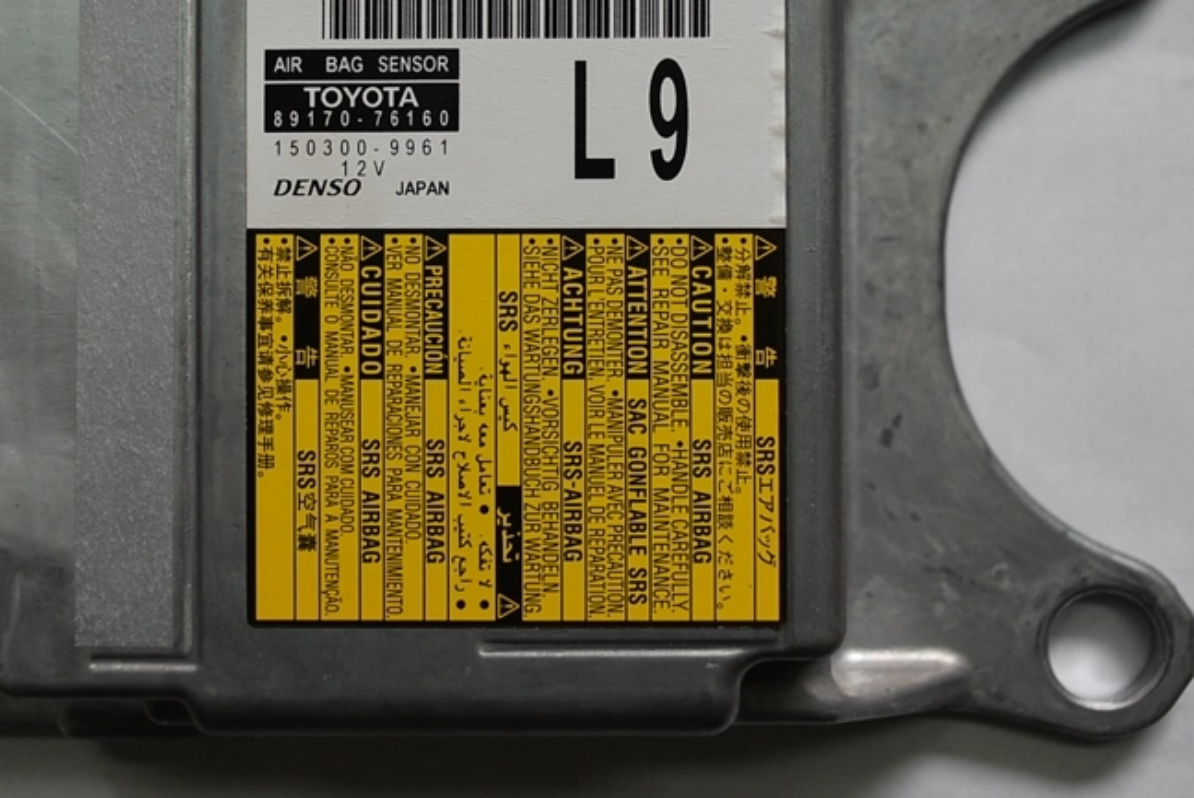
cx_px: 550
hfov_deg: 29.7
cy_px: 255
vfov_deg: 20.0
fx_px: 2249
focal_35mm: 68
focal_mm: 29
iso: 200
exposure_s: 1/80
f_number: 4.8
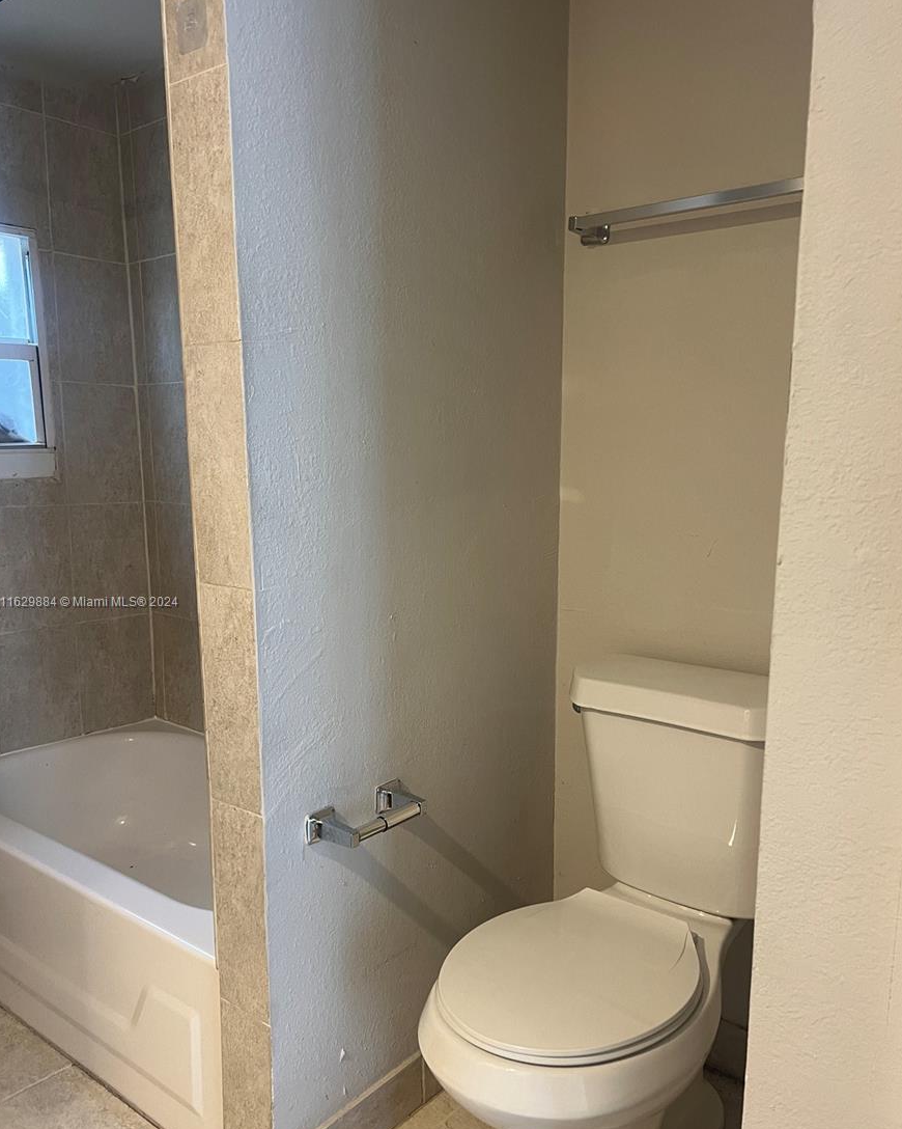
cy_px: 603
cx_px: 455
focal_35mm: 28
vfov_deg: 62.2
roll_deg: +1.2
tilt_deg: -11.0
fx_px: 935
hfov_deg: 51.5
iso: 160
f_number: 1.5
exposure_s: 1/60
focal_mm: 5.7
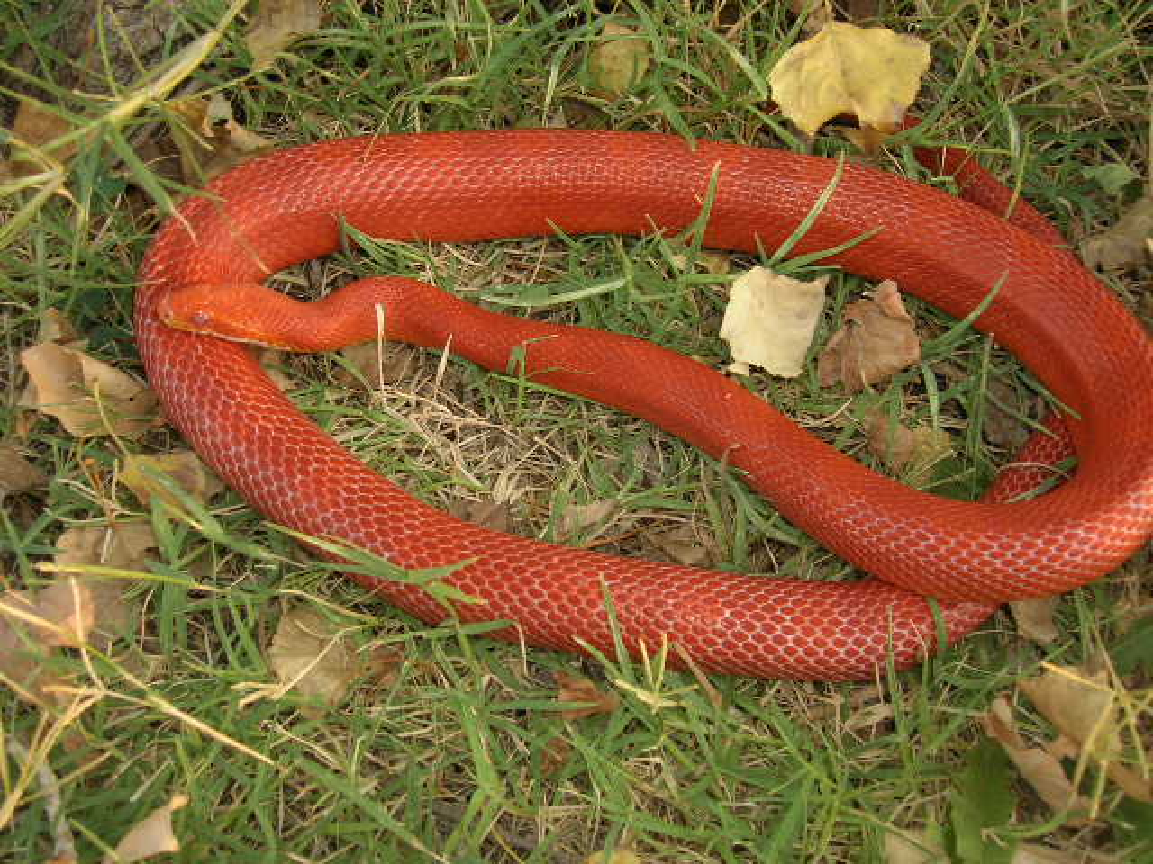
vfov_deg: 34.3
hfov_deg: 44.8
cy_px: 432
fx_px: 1399
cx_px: 576
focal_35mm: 42
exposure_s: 1/30
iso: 50
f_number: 3.1
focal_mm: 7
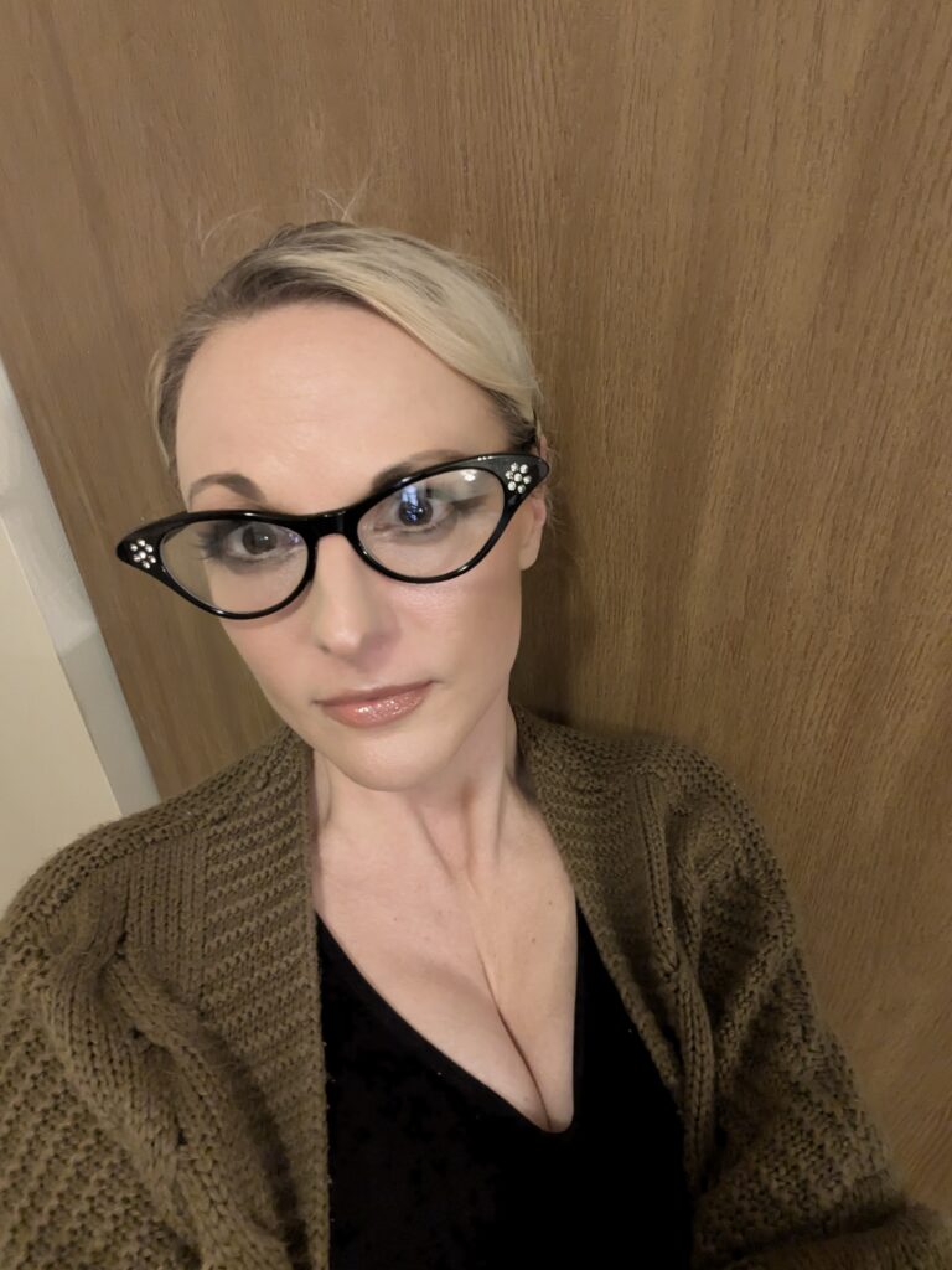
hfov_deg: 63.4
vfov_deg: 79.0
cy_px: 635
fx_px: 770
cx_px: 476
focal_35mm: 21
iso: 854
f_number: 2.2
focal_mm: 2.74
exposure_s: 1/30
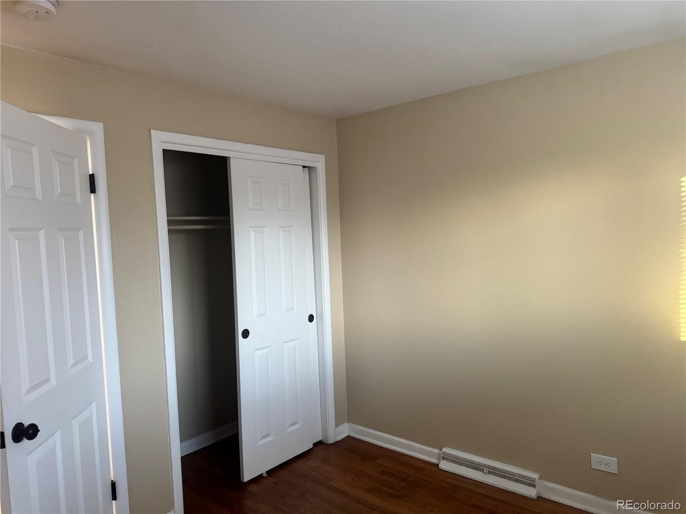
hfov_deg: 71.6
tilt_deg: -3.6
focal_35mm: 24
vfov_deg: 56.8
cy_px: 257
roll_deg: +2.0
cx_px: 343
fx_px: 476
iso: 500
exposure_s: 1/60
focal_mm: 6.76
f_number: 1.78
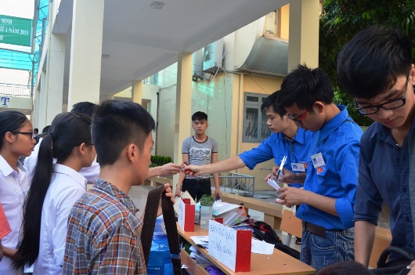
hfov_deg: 57.3
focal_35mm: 33
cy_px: 138
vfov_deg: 39.8
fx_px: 380
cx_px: 208
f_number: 7.1
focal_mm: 22
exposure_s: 1/200
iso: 800
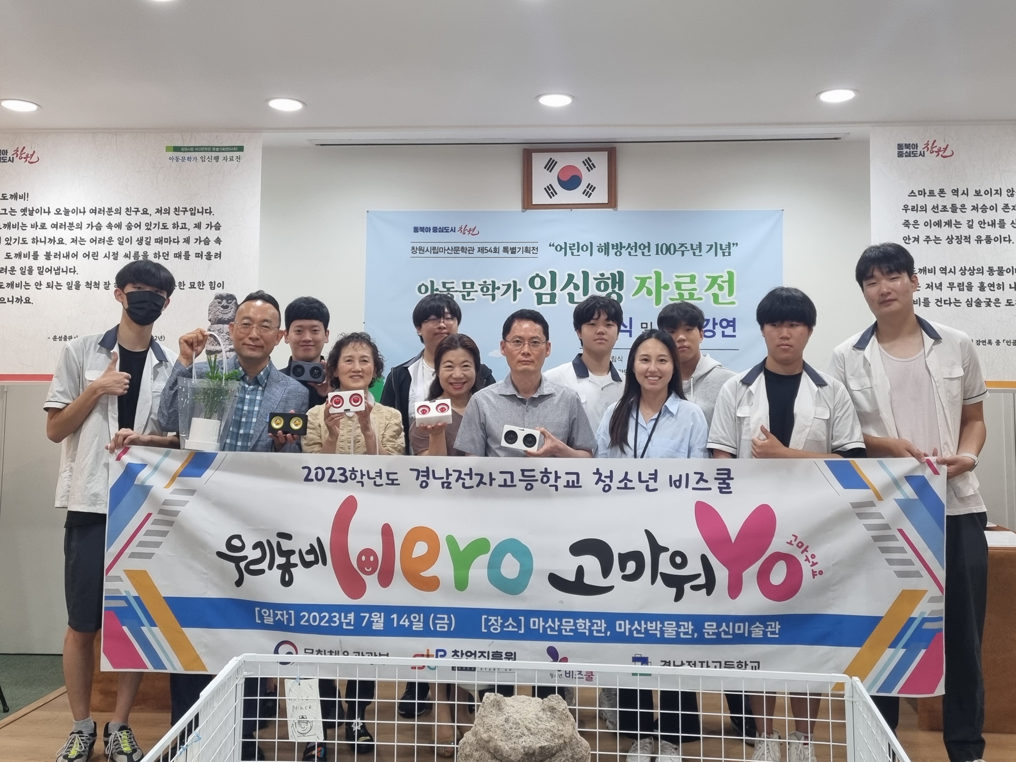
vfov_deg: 53.1
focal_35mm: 26
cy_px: 381
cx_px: 508
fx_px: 763
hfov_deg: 67.3
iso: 250
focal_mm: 5.4
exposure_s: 1/120
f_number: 1.8
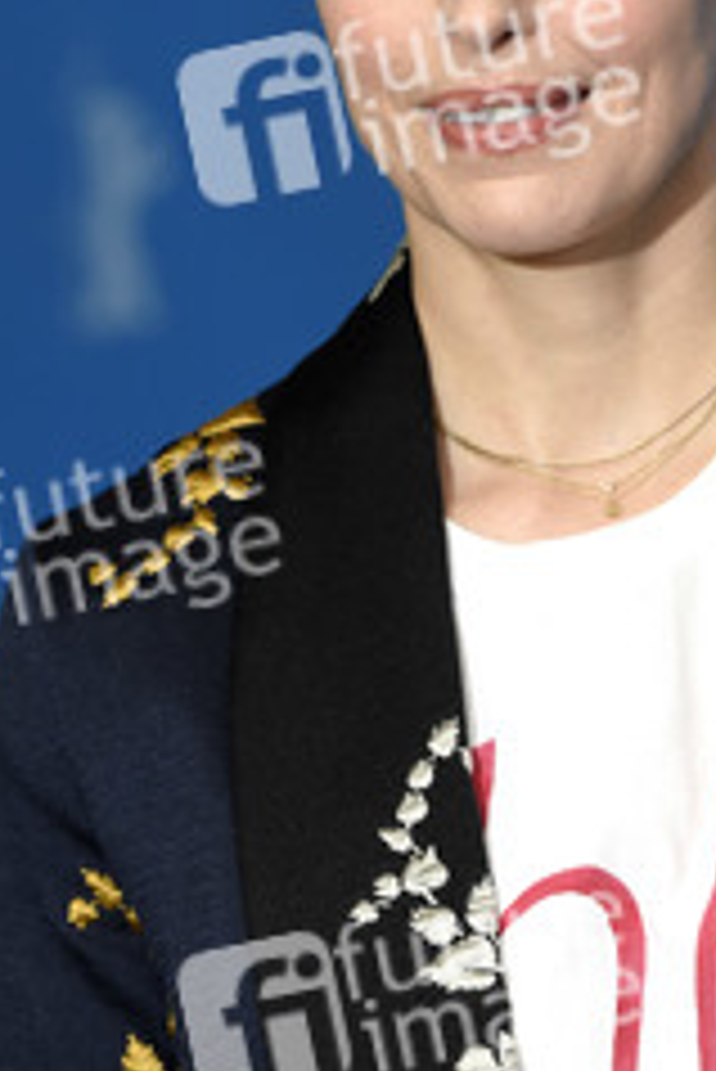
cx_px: 540
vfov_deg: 5.8
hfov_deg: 3.9
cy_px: 324
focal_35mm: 352
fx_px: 10485
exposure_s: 1/320
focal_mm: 140
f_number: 3.5
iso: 800
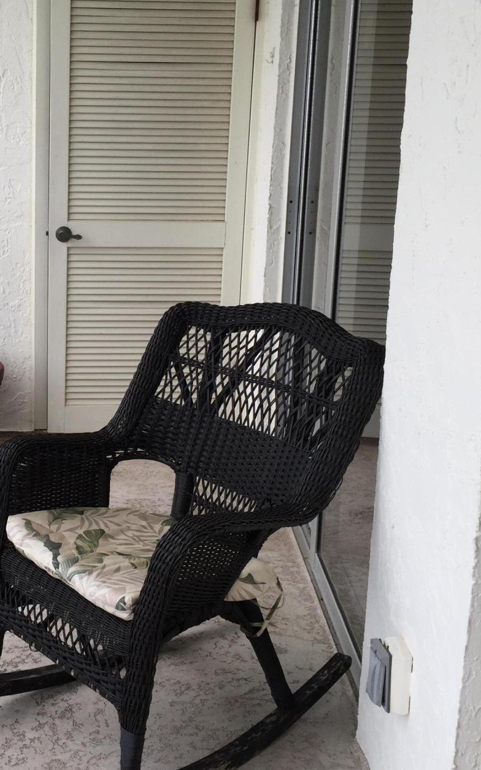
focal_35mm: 49
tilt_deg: -14.6
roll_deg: -0.3
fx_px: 1028
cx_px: 100
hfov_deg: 25.9
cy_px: 366
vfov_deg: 41.0
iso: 32
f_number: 2.2
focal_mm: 4.15
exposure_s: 1/265
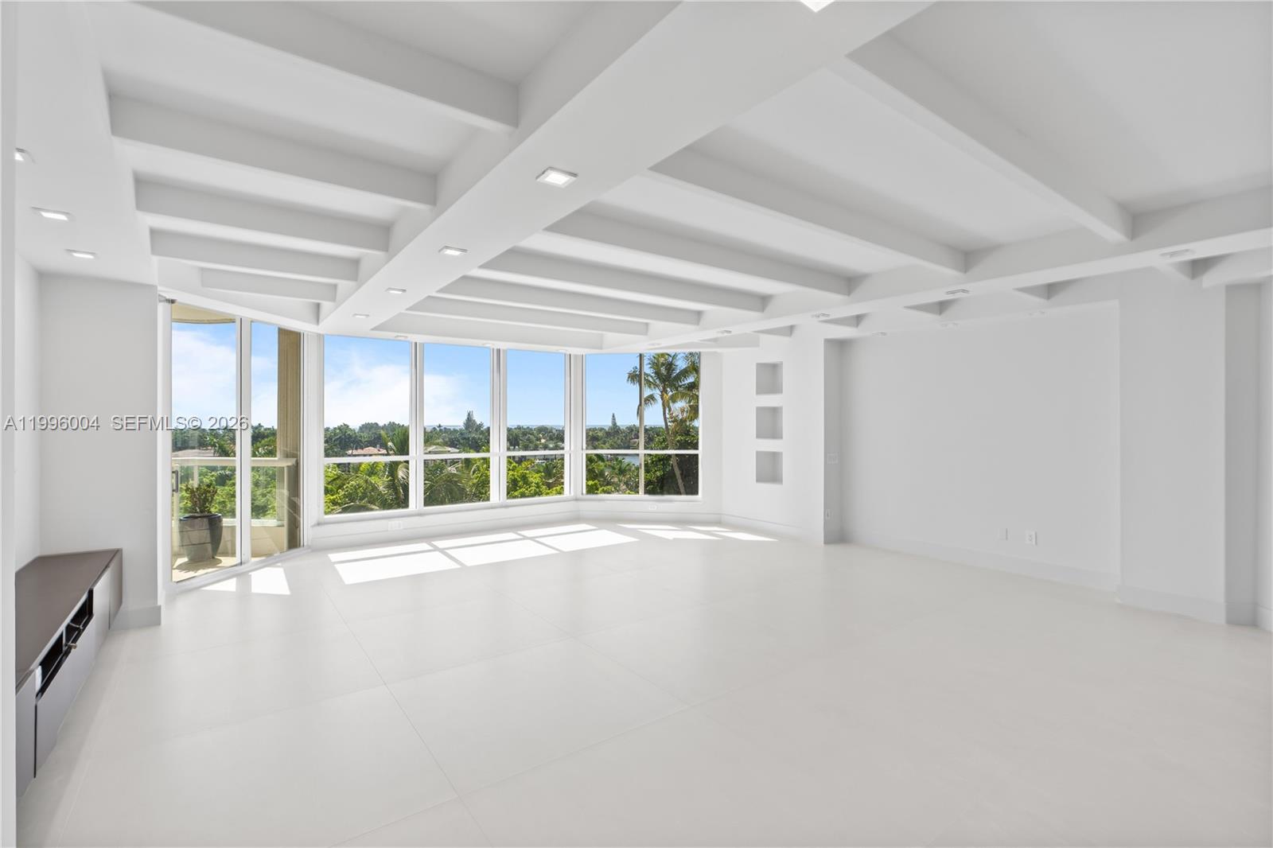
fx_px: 566
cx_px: 636
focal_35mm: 16
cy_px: 424
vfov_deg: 73.7
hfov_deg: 96.7
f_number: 4
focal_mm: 16
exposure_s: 1/200
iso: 320
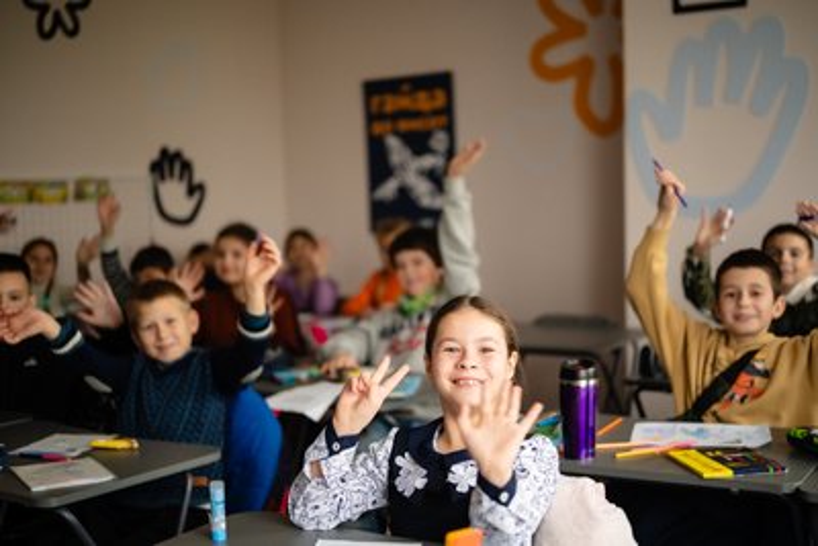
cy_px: 273
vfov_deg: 27.0
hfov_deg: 39.6
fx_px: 1136
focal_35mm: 50
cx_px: 409
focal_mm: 50
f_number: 1.8
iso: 2000
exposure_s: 1/250
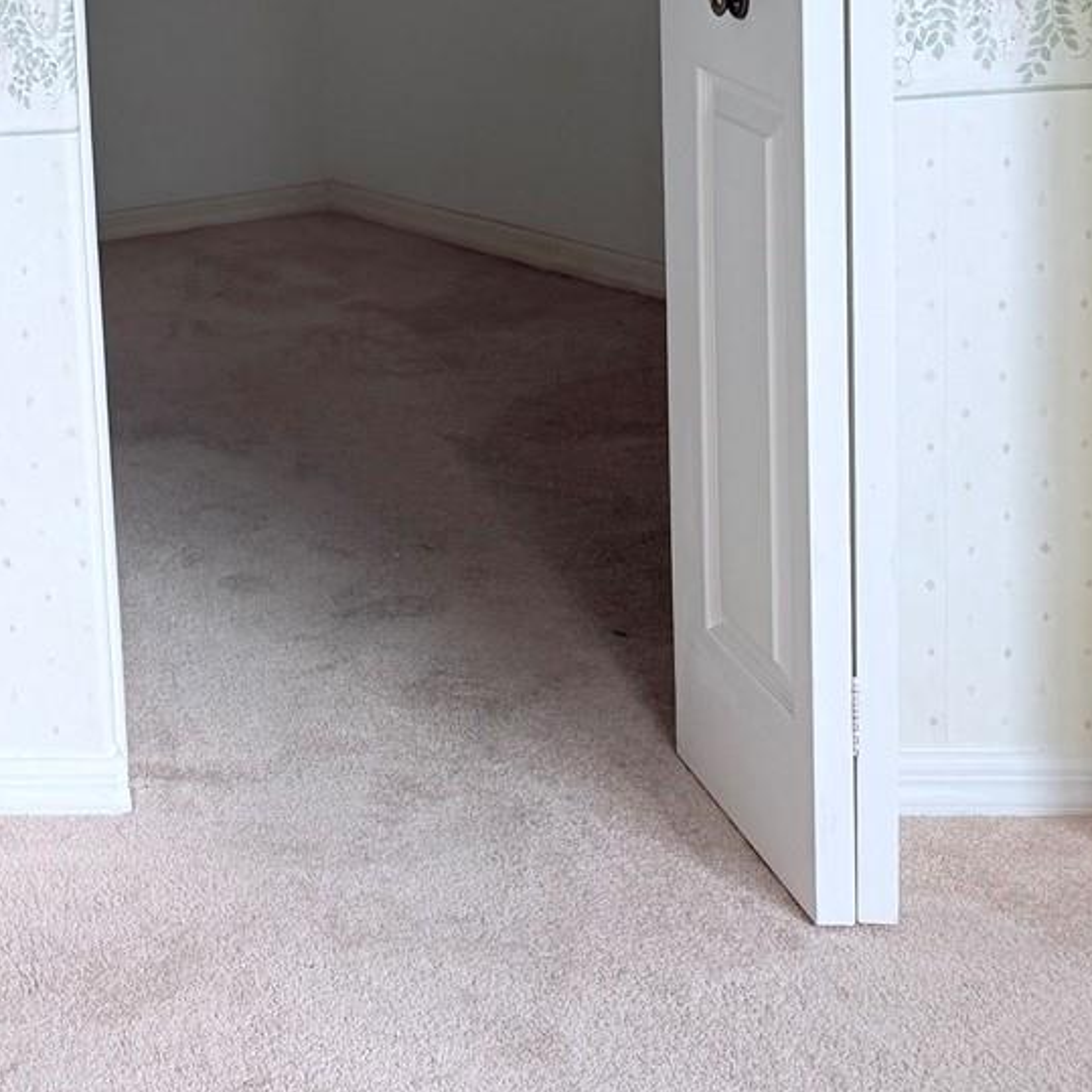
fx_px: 2248
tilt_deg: -6.2
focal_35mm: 63
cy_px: -20
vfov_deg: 25.8
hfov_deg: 22.7
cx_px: -509
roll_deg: +4.7
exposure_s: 1/196
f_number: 1.78
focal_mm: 6.76
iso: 64
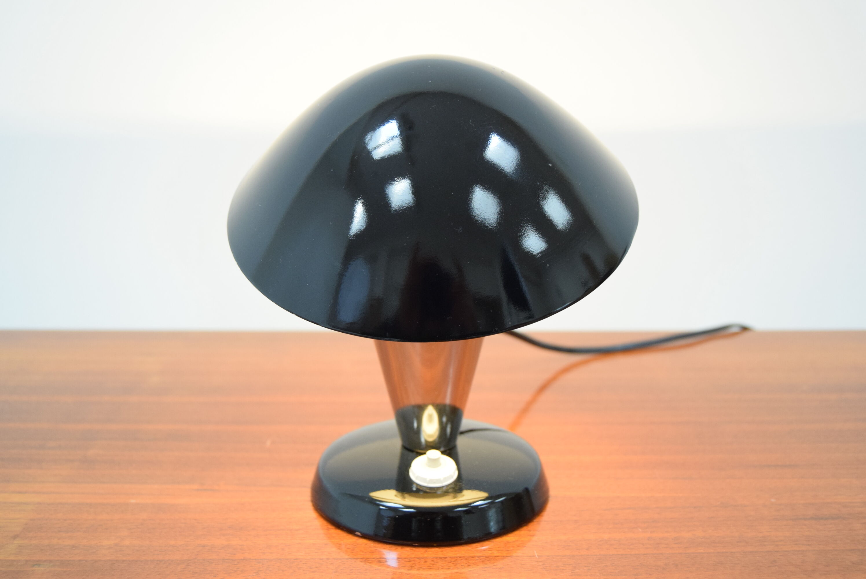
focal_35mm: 39
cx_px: 433
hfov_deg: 49.5
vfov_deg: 34.3
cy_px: 290
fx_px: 939
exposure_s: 1/80
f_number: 4.5
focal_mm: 26
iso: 1600
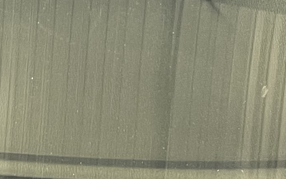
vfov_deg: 8.1
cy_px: -79
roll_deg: +7.7
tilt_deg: -36.5
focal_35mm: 159
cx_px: 15
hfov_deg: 13.0
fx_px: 1239
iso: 100
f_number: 1.5
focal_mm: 5.7
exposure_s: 1/60
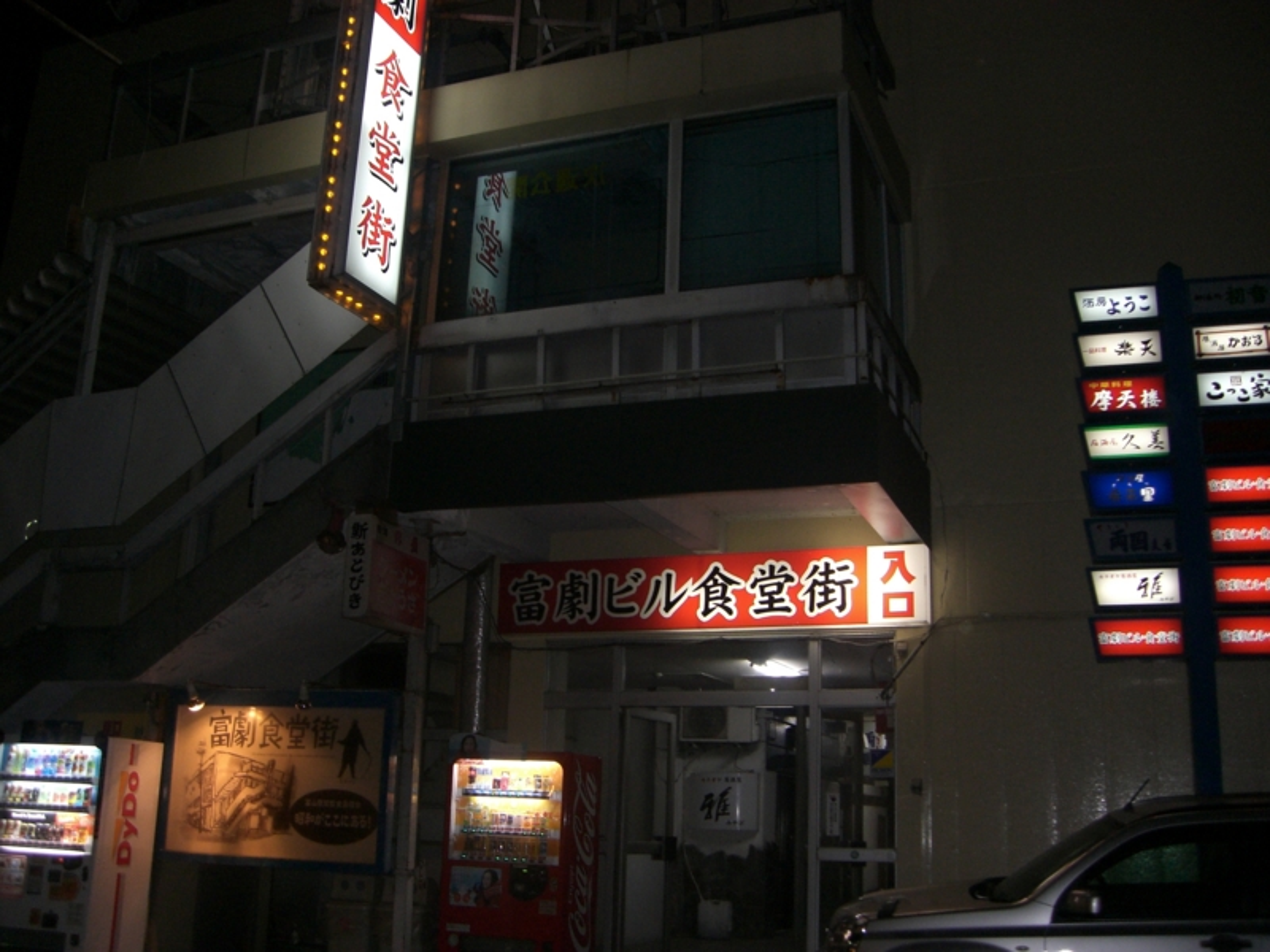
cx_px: 635
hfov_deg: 49.0
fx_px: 1394
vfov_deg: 37.7
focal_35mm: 38
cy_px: 476
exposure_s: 1/60
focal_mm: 6.2
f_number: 2.7
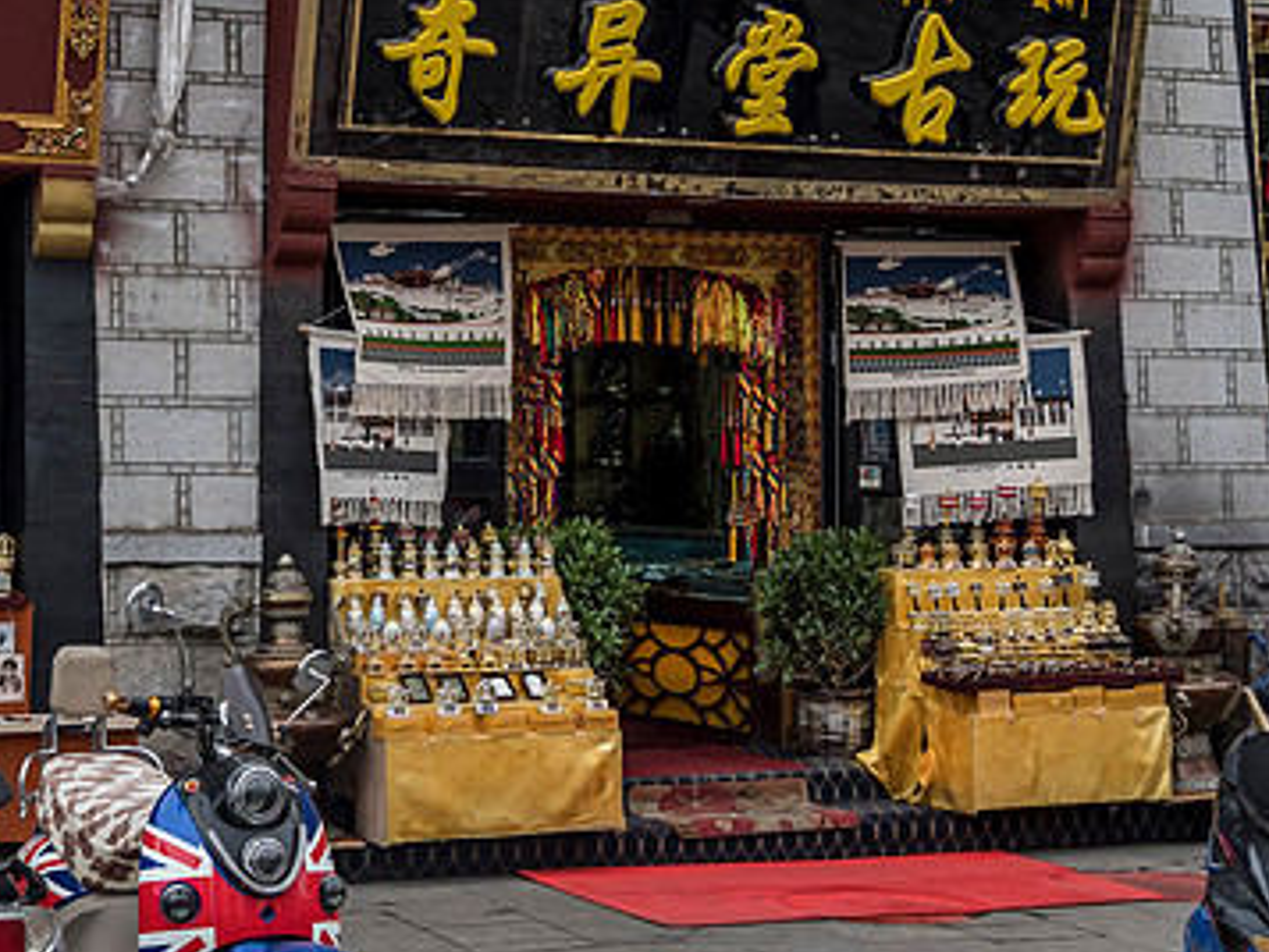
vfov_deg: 18.9
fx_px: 2860
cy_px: 332
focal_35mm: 78
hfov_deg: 24.9
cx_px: 459
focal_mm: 24
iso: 400
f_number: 5
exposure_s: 1/400
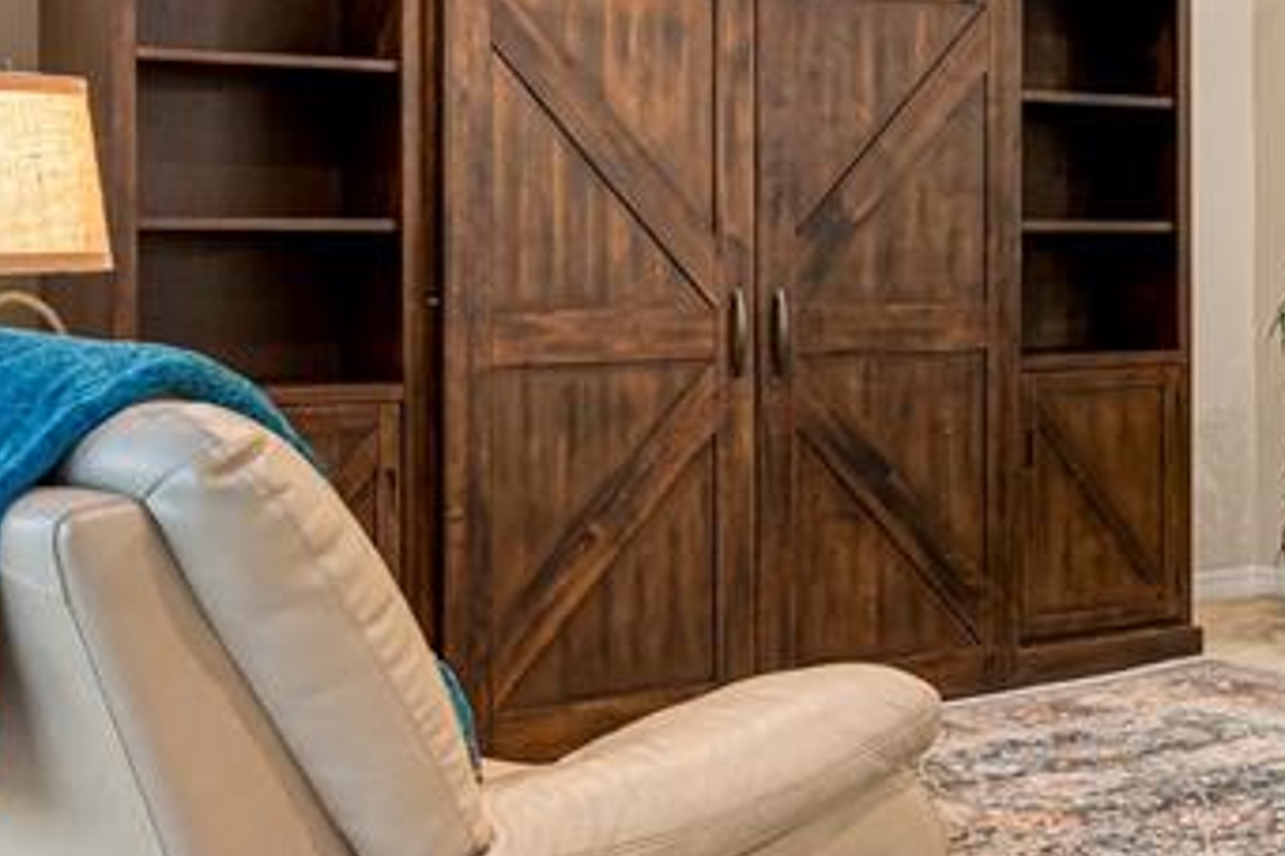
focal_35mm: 69
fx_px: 2462
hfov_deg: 27.3
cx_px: 1338
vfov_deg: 19.6
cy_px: 241
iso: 500
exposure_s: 1/1.67
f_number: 8
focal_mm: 23
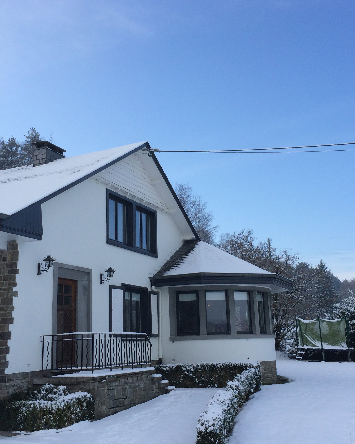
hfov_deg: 36.5
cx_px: 171
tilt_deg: +11.5
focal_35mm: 41
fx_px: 538
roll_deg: +3.5
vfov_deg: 44.8
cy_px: 211
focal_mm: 4.15
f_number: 2.2
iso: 32
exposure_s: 1/1642
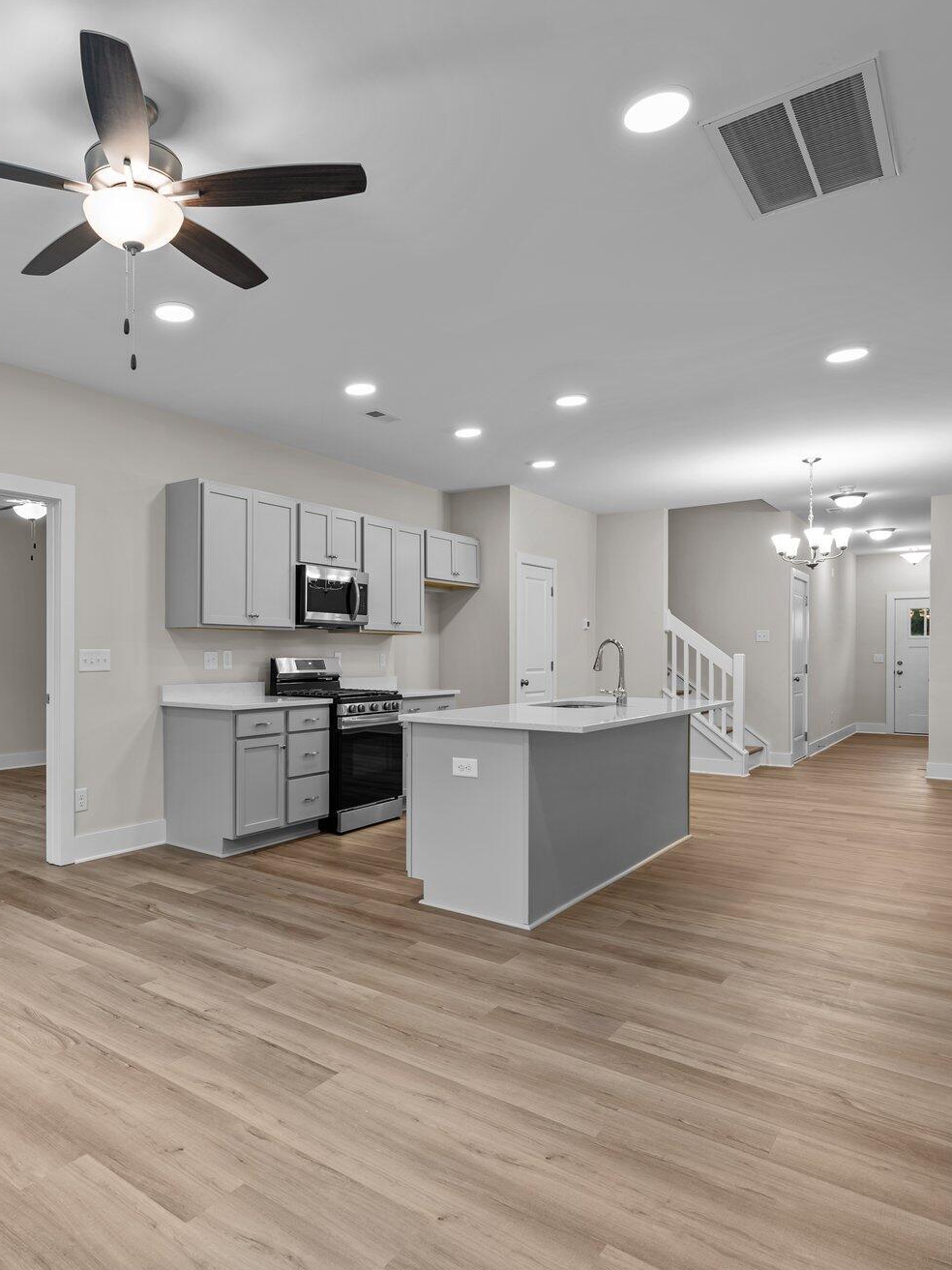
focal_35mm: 21
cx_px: 281
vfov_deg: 79.0
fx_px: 770
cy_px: 650
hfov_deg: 61.1
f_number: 7.1
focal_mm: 14
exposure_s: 1/6
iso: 200
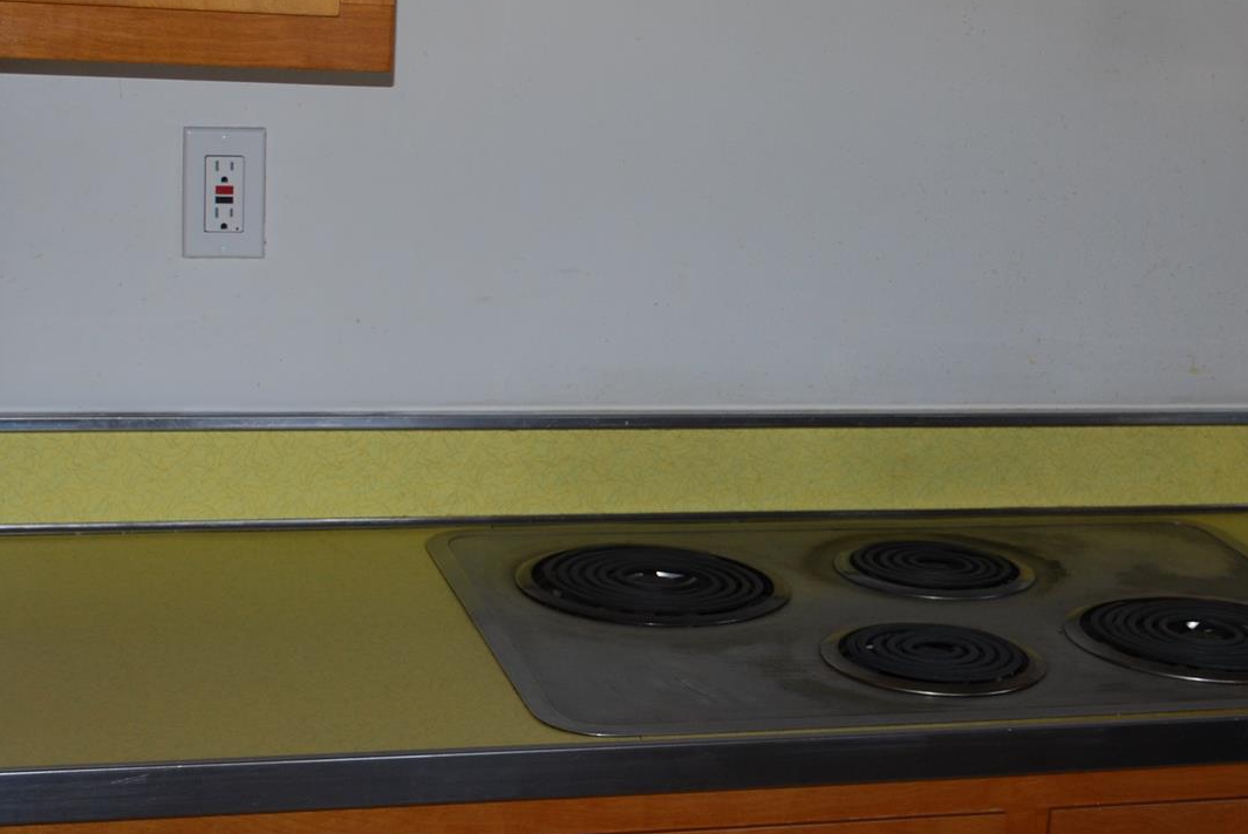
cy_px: 453
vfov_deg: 18.2
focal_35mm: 75
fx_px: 2602
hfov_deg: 26.7
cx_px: 896
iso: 200
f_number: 4.5
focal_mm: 26
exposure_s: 1/60
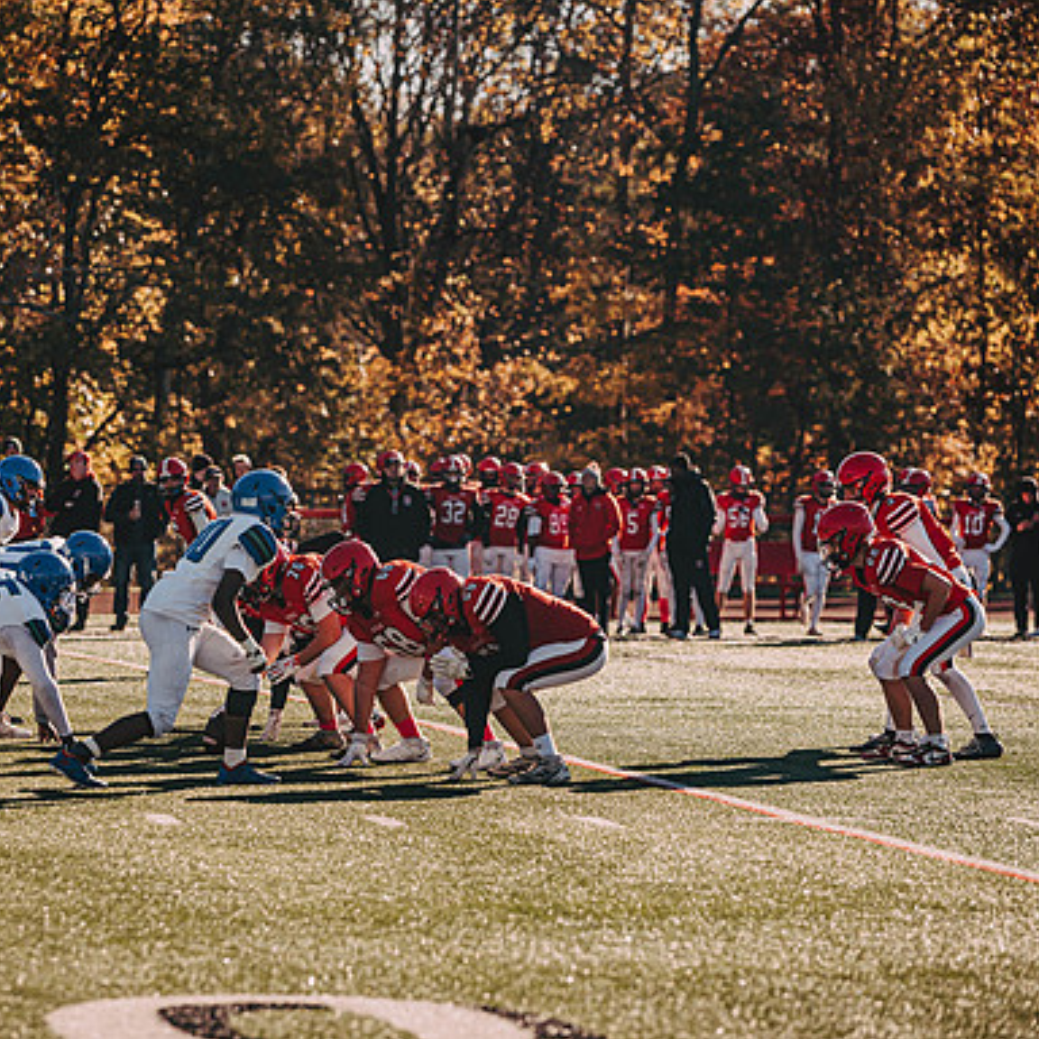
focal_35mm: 167
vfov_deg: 10.5
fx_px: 5671
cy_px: 518
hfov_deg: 10.5
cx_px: 417
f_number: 3.2
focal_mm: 130
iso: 250
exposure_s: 1/2000
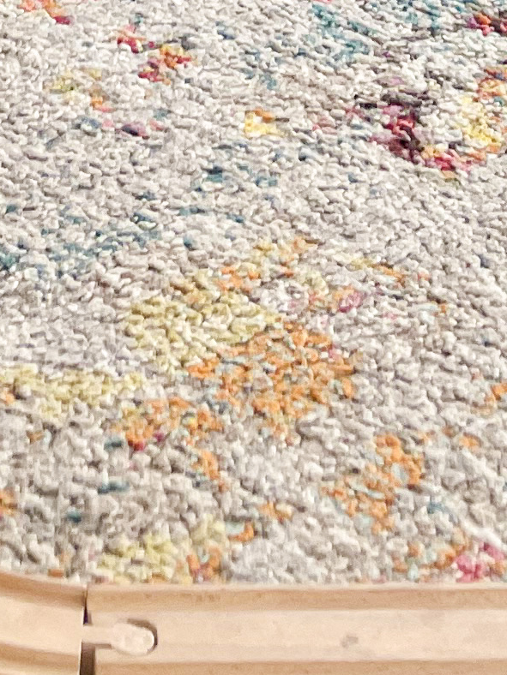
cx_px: 123
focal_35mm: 133
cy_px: -966
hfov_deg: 11.1
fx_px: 2597
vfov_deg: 11.9
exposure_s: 1/121
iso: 50
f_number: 1.6
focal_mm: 4.2
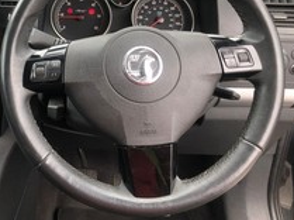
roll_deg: -0.8
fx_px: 398
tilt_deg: -28.8
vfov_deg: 30.3
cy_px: 55
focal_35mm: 47
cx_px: 65
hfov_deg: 39.1
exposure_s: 1/40
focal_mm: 3.99
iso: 25
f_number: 1.8
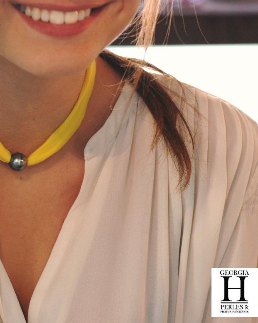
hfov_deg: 8.1
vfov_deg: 10.2
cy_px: 162
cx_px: 32
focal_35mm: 190
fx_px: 1813
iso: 400
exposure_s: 1/25
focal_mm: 90
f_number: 6.3
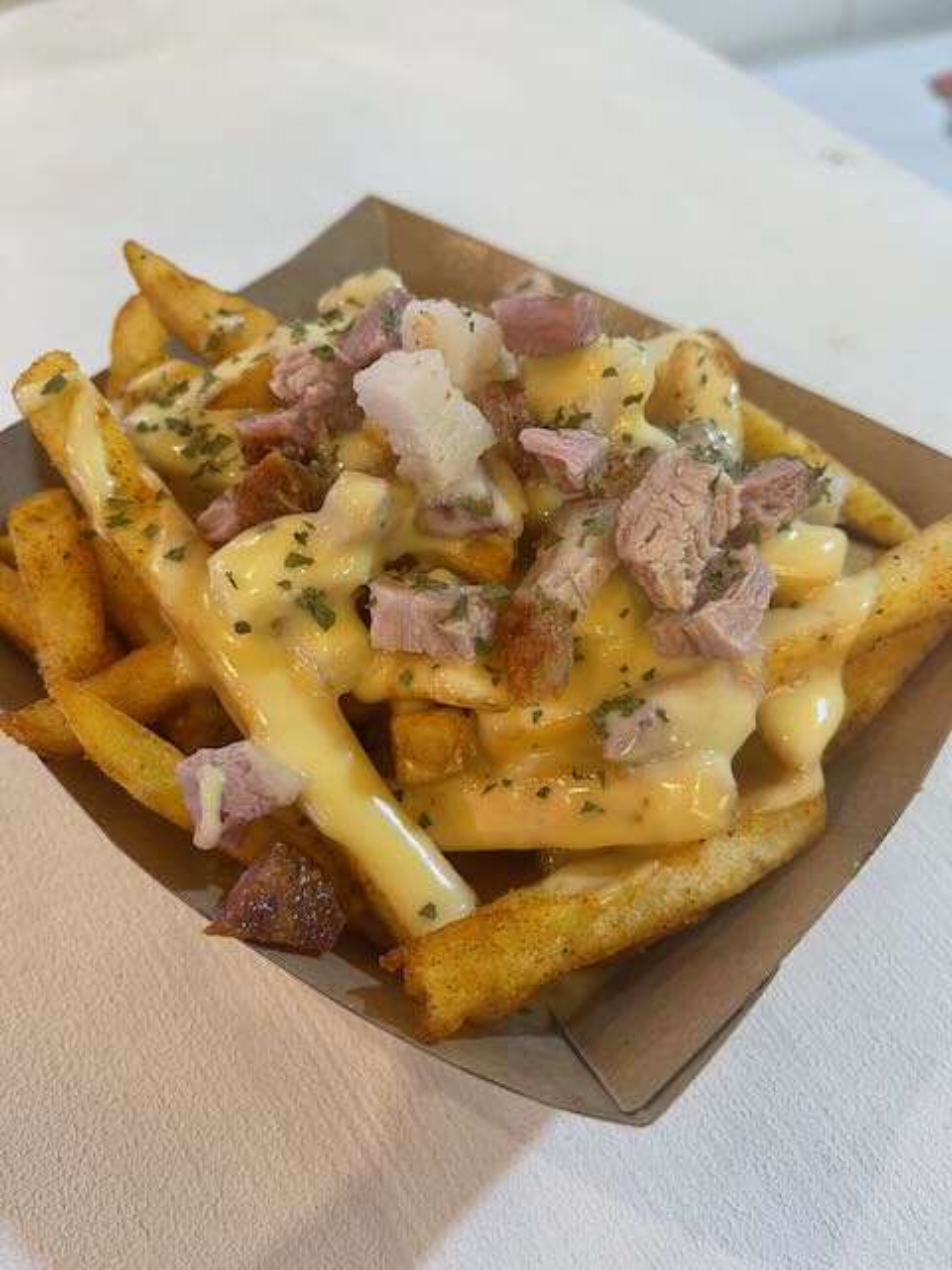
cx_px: 476
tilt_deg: -51.9
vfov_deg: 67.3
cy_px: 635
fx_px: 953
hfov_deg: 53.1
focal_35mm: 26
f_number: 1.6
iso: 100
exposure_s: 1/50
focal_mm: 5.1
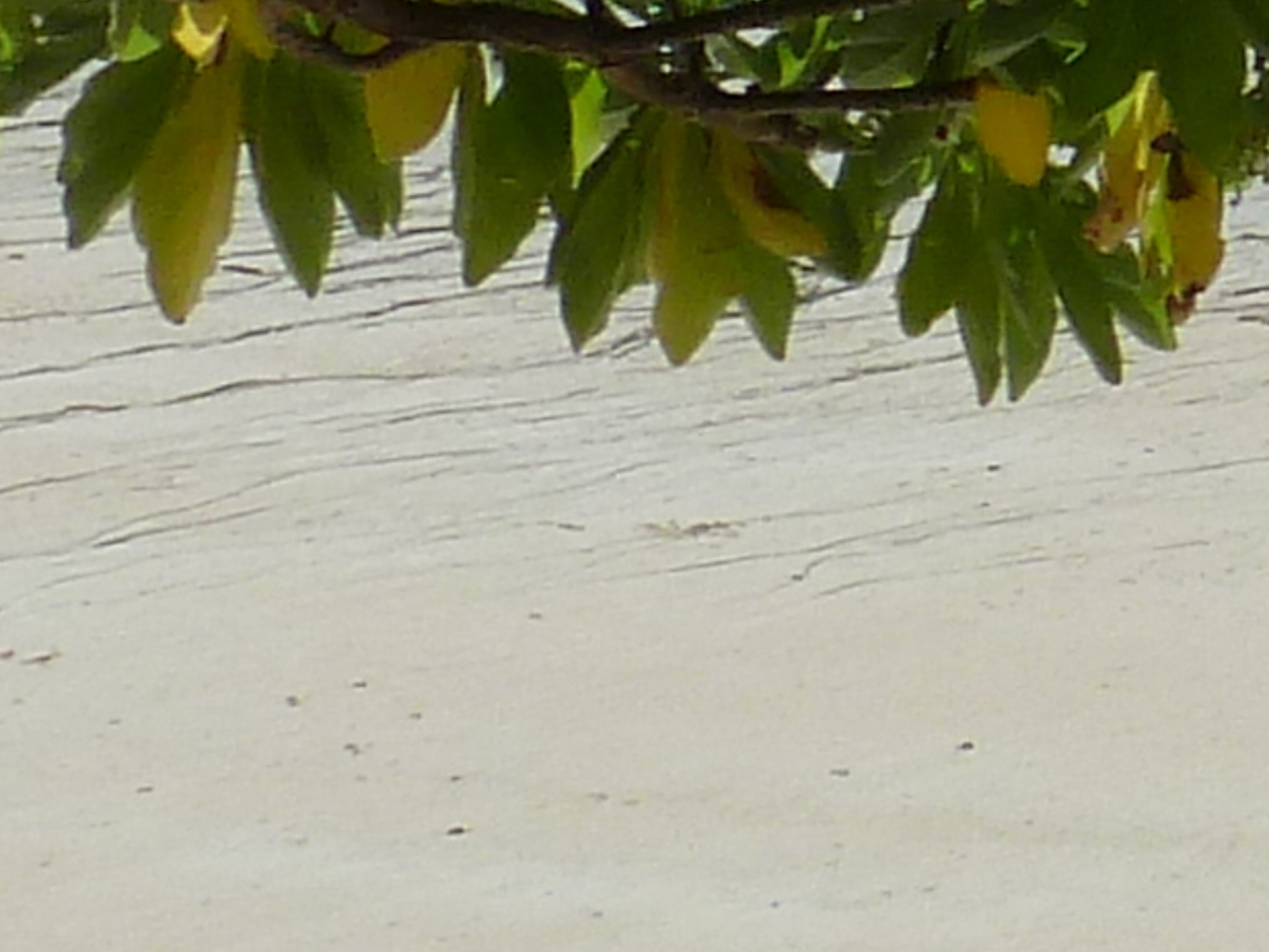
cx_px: 3134
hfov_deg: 10.4
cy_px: -329
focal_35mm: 162
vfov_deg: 9.0
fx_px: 5940
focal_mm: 4.1
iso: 80
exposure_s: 1/640
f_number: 5.6
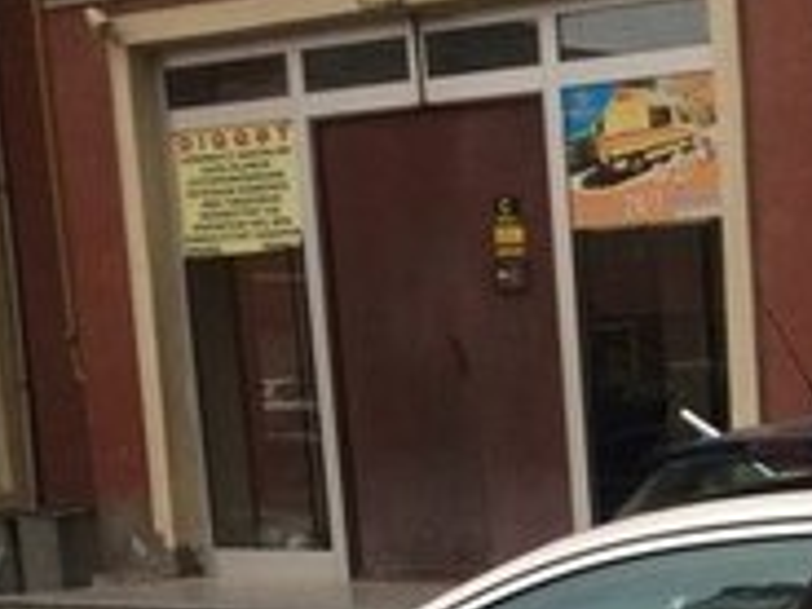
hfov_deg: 17.6
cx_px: 1090
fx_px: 2440
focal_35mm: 104
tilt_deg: -12.2
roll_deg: +3.1
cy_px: 938
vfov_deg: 13.4
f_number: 2.2
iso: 40
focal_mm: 4.15
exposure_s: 1/50
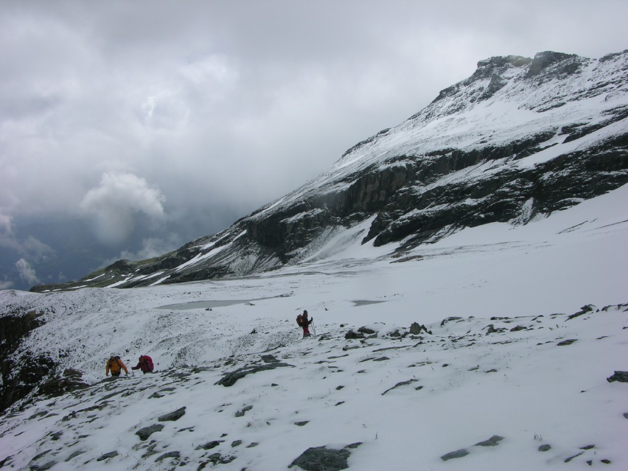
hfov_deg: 52.6
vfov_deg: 40.7
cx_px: 314
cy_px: 236
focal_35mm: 35
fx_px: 635
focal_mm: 8.9
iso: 50
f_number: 8
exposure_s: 1/342
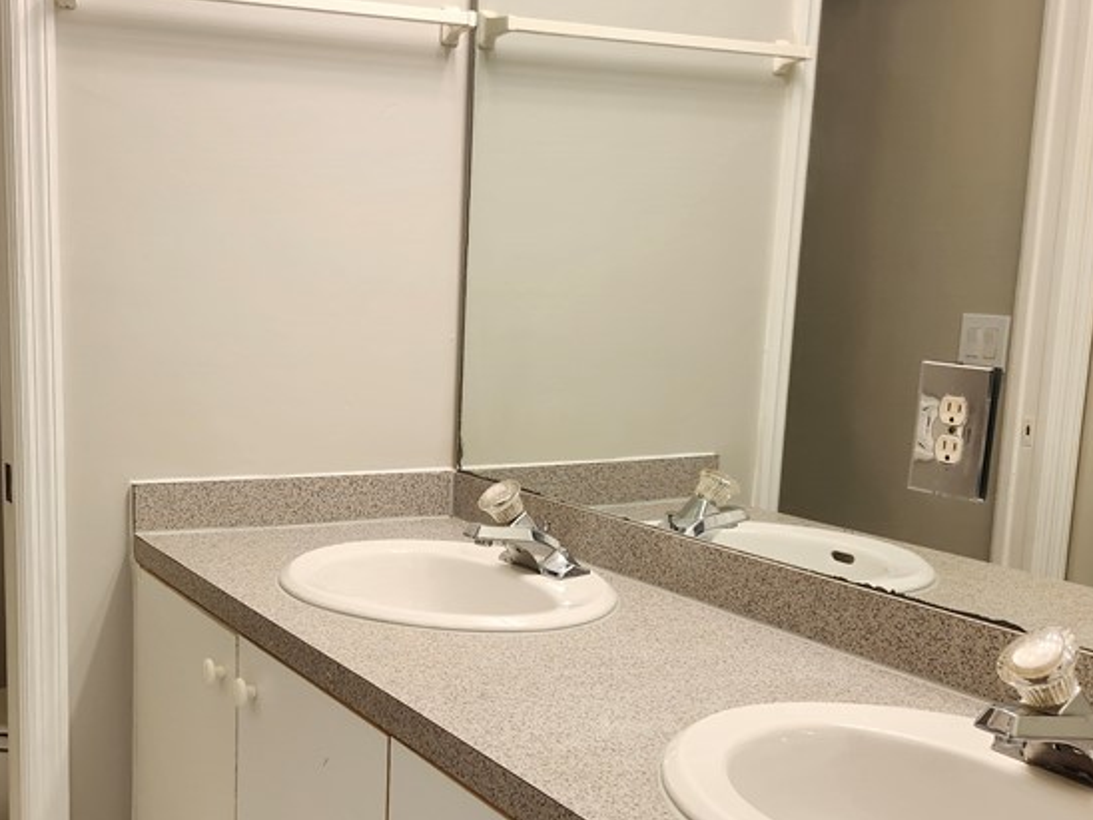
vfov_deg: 33.3
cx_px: 345
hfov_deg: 43.1
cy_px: 537
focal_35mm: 43
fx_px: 1358
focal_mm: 5.54
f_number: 1.8
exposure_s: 1/120
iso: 125
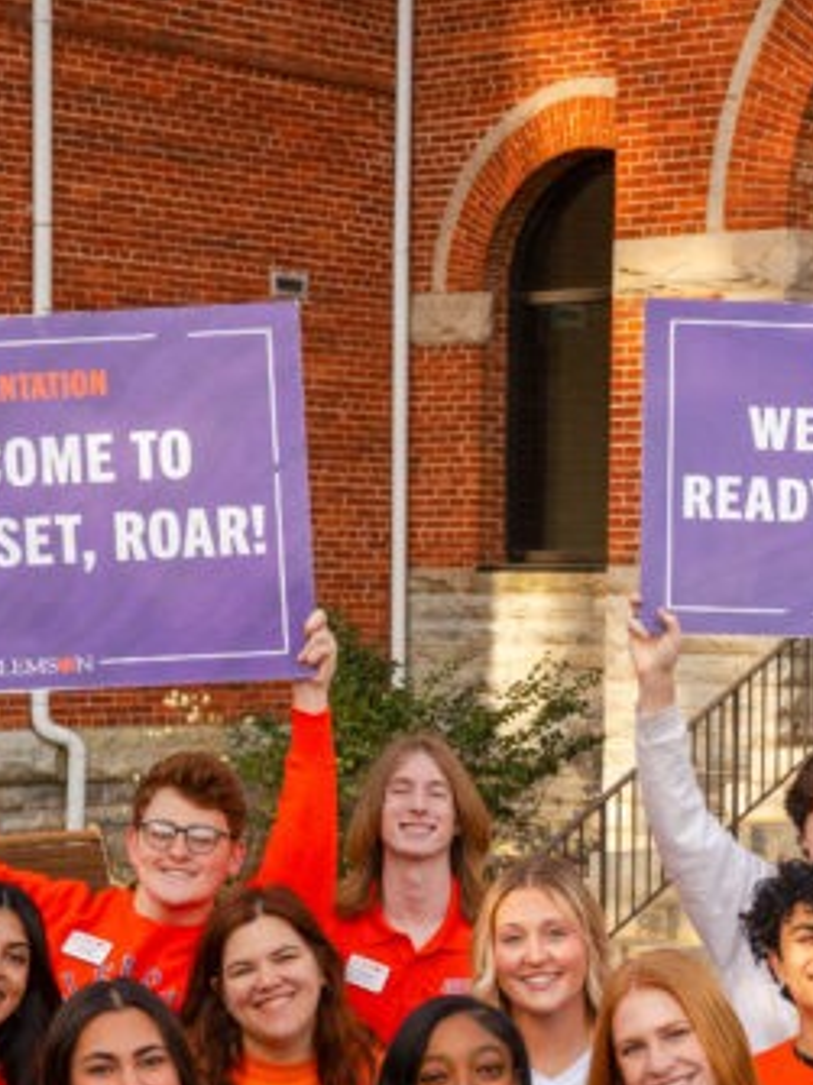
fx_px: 3228
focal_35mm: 103
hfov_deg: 14.3
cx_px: 525
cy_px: 1035
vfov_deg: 18.7
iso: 1000
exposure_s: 1/800
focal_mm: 35
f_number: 5.6
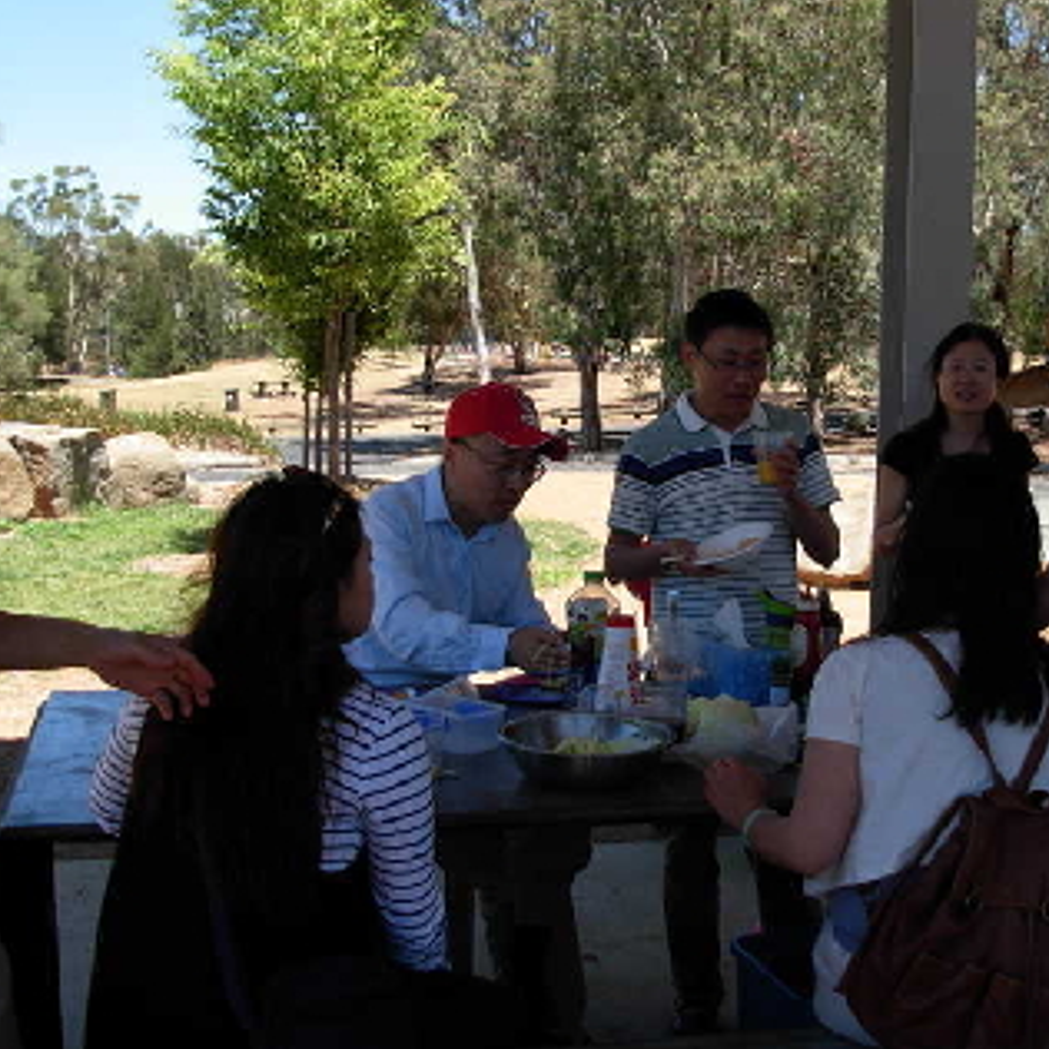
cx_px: 564
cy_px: 531
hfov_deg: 33.4
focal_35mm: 51
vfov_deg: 33.4
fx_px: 1749
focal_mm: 6.3
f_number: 2.9
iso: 79
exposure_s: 1/575
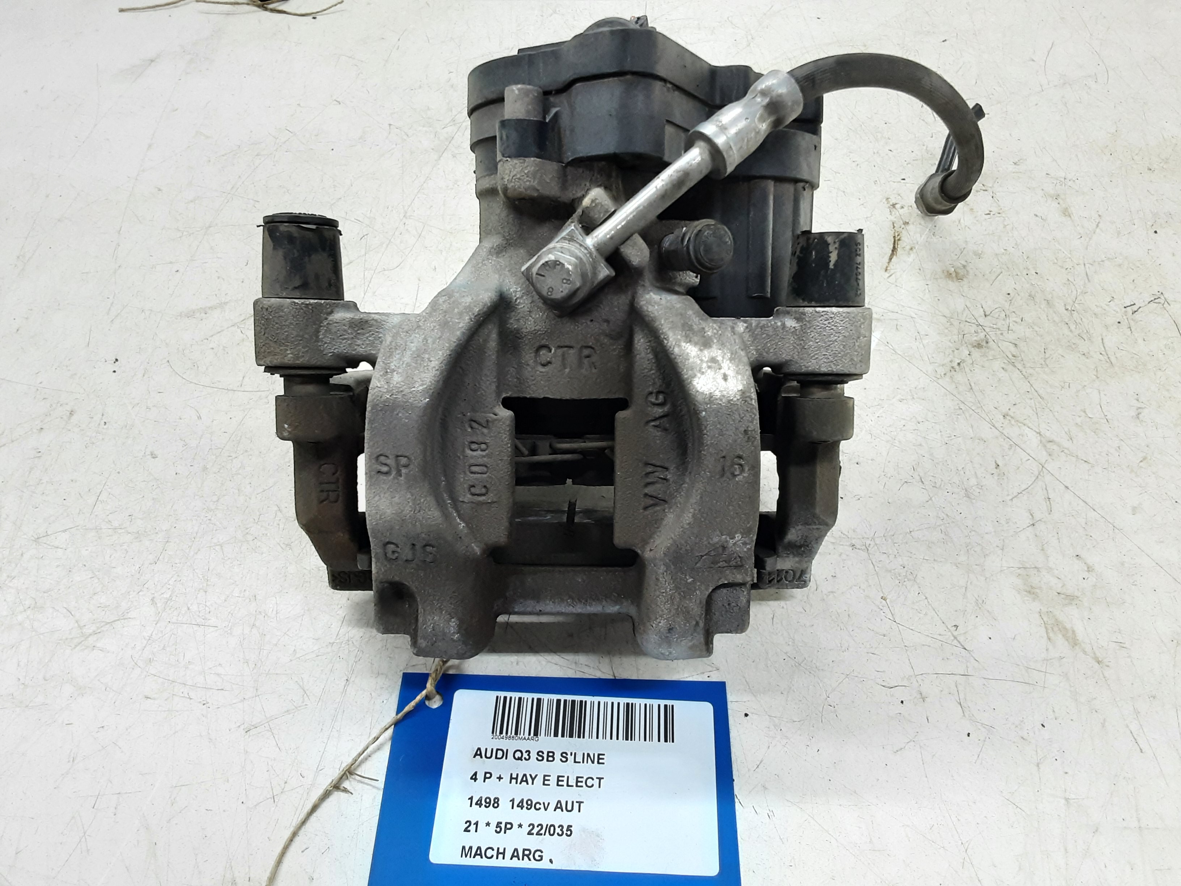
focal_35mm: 27
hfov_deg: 65.3
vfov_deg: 51.4
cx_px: 590
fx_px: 921
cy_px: 443
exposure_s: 1/50
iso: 125
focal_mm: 2.91
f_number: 1.9
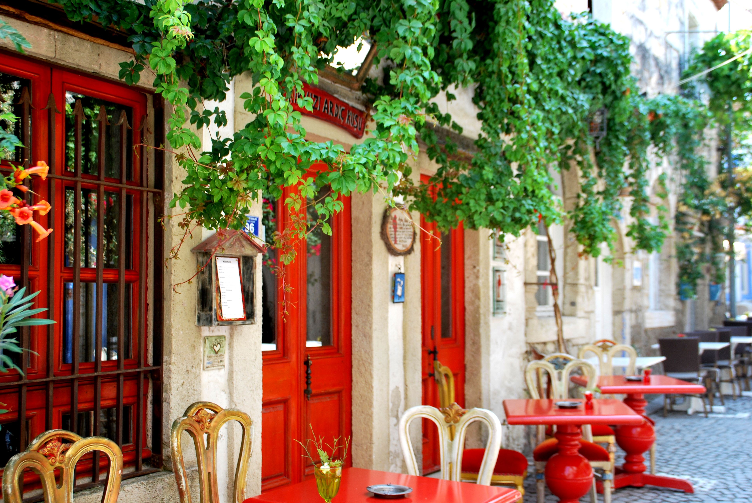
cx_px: 376
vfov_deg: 32.0
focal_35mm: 42
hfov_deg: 46.3
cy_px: 252
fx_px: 878
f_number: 5.6
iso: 160
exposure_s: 1/125
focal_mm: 28
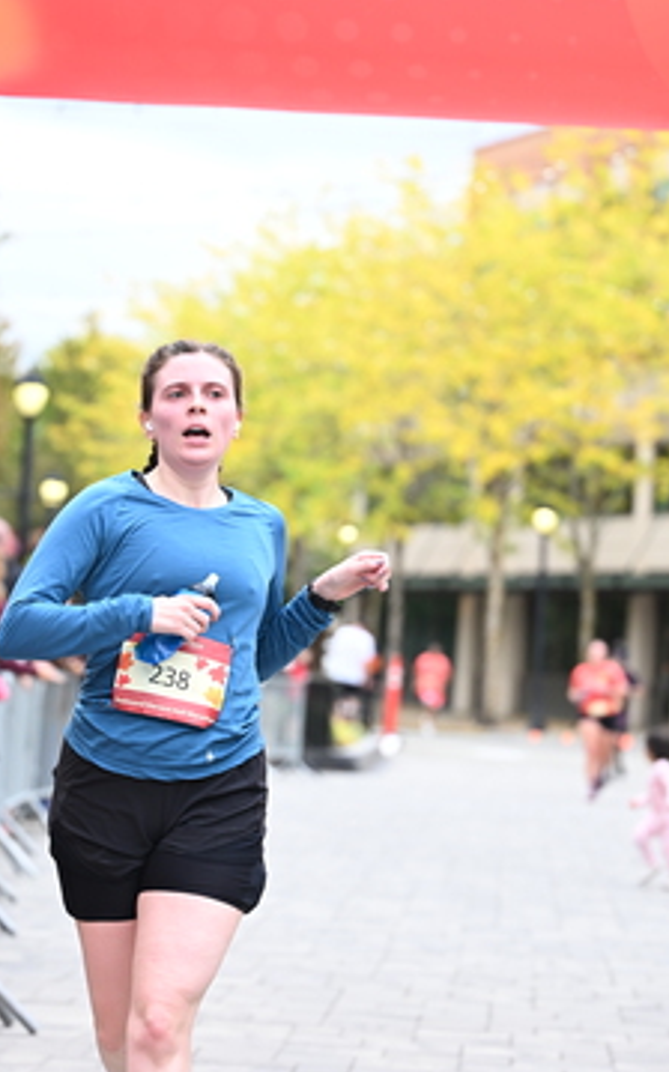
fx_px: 3738
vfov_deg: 16.3
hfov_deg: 10.2
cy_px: 526
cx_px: 234
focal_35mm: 128
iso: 640
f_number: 2.8
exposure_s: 1/1600
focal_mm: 82
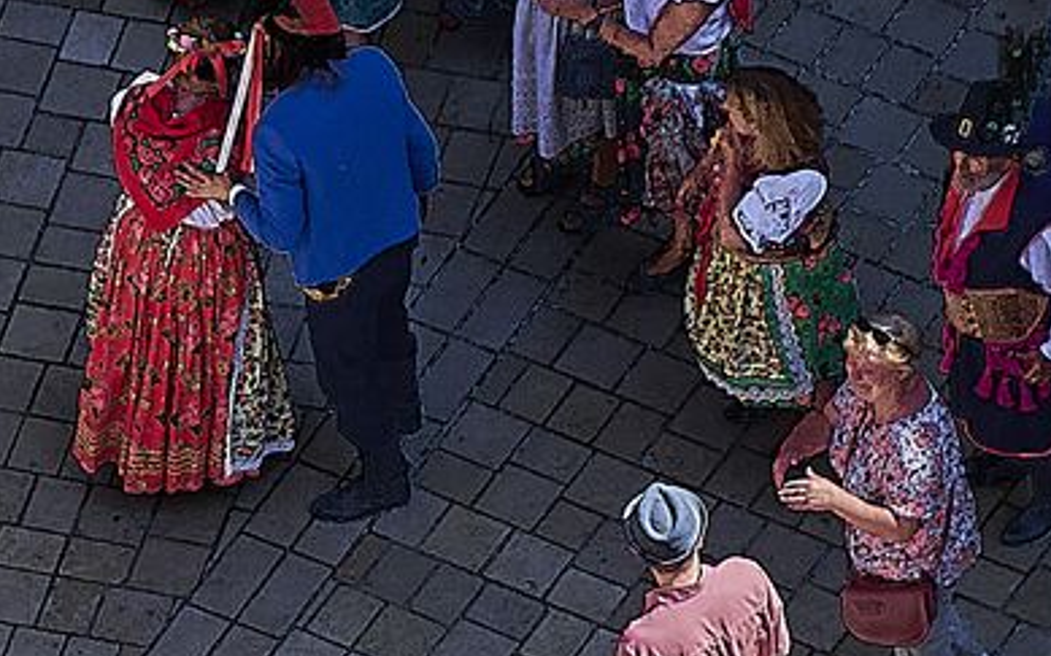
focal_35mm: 822
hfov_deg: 2.6
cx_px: 403
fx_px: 23541
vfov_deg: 1.6
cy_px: 131
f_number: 5.6
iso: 200
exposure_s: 1/800
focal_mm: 105
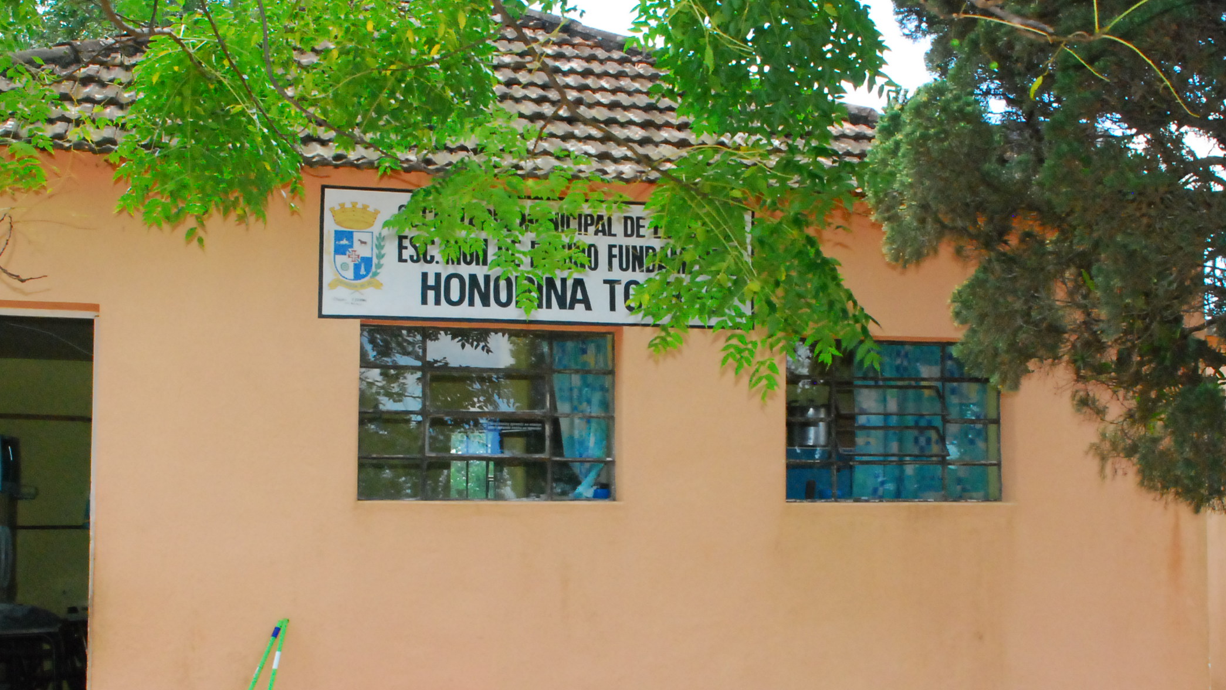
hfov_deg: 42.9
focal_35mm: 48
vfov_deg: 24.8
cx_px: 624
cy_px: 448
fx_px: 1561
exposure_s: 1/200
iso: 1400
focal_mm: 22
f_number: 11
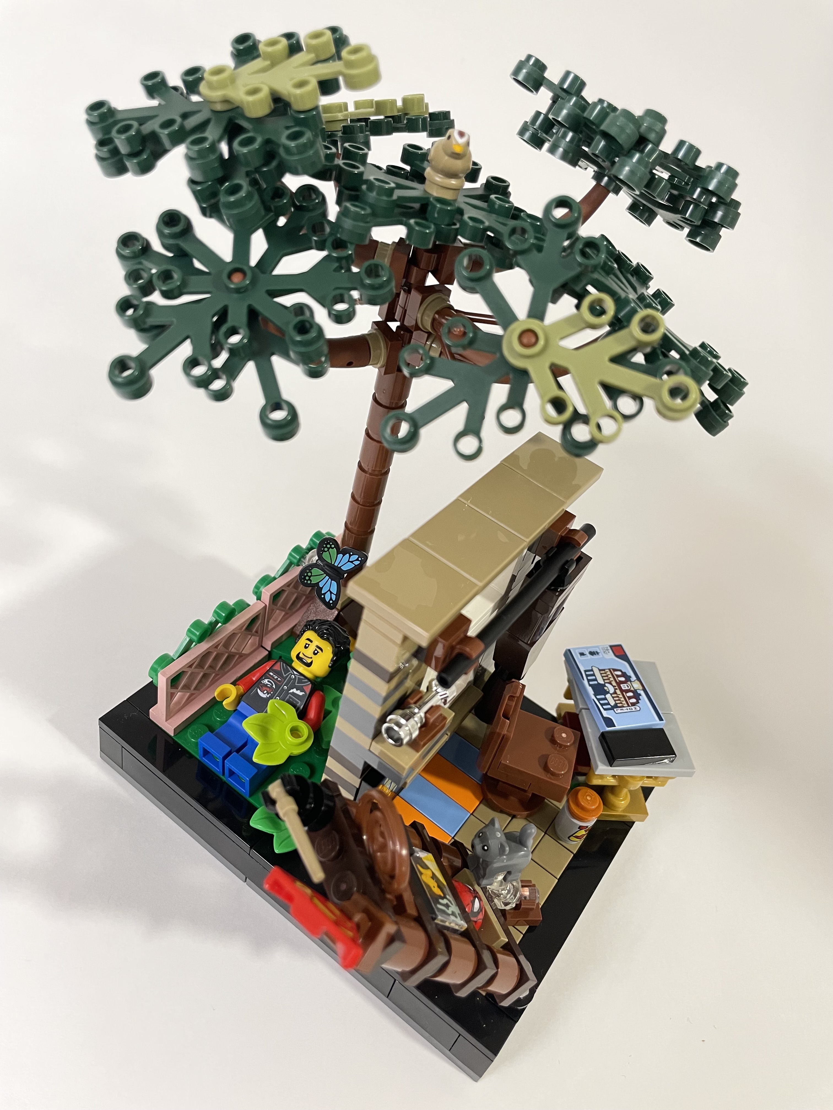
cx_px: 416
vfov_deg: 67.3
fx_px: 834
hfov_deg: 53.1
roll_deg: -16.0
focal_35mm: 26
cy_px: 555
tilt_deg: -41.8
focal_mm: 4.2
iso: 160
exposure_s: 1/50
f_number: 1.6
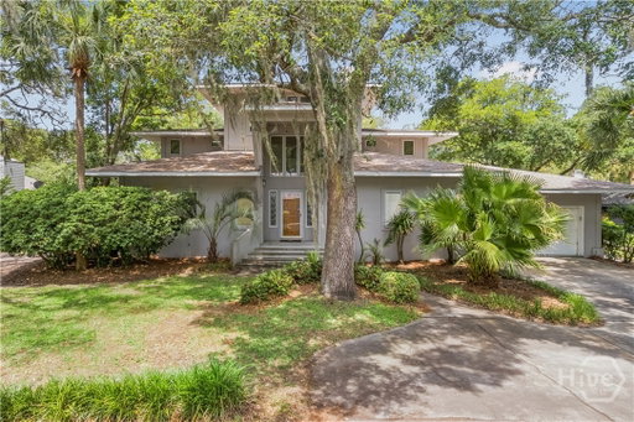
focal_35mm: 22
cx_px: 317
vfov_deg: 57.2
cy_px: 211
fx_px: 387
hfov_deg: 78.6
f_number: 2.8
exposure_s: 1/320
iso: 110
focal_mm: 8.38
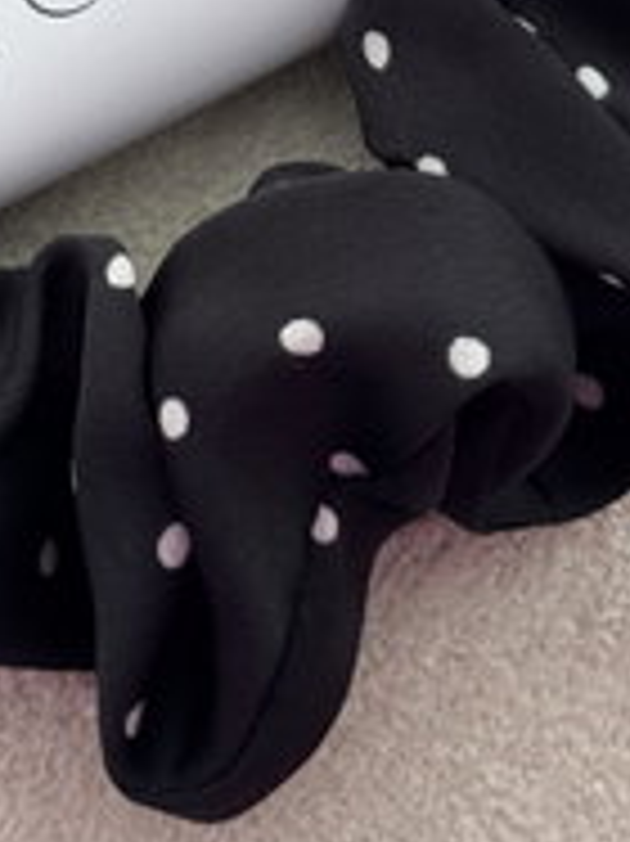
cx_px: 238
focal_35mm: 137
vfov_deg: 14.2
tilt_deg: -78.1
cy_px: 2
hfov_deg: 10.8
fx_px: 3328
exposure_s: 1/69
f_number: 1.78
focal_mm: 6.76
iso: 100
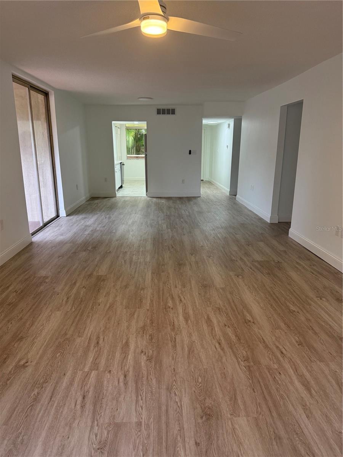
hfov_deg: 56.8
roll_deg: -0.2
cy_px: 228
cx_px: 172
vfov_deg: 71.6
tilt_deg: -13.8
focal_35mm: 24
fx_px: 317
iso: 250
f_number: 1.78
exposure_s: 1/120
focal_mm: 6.76
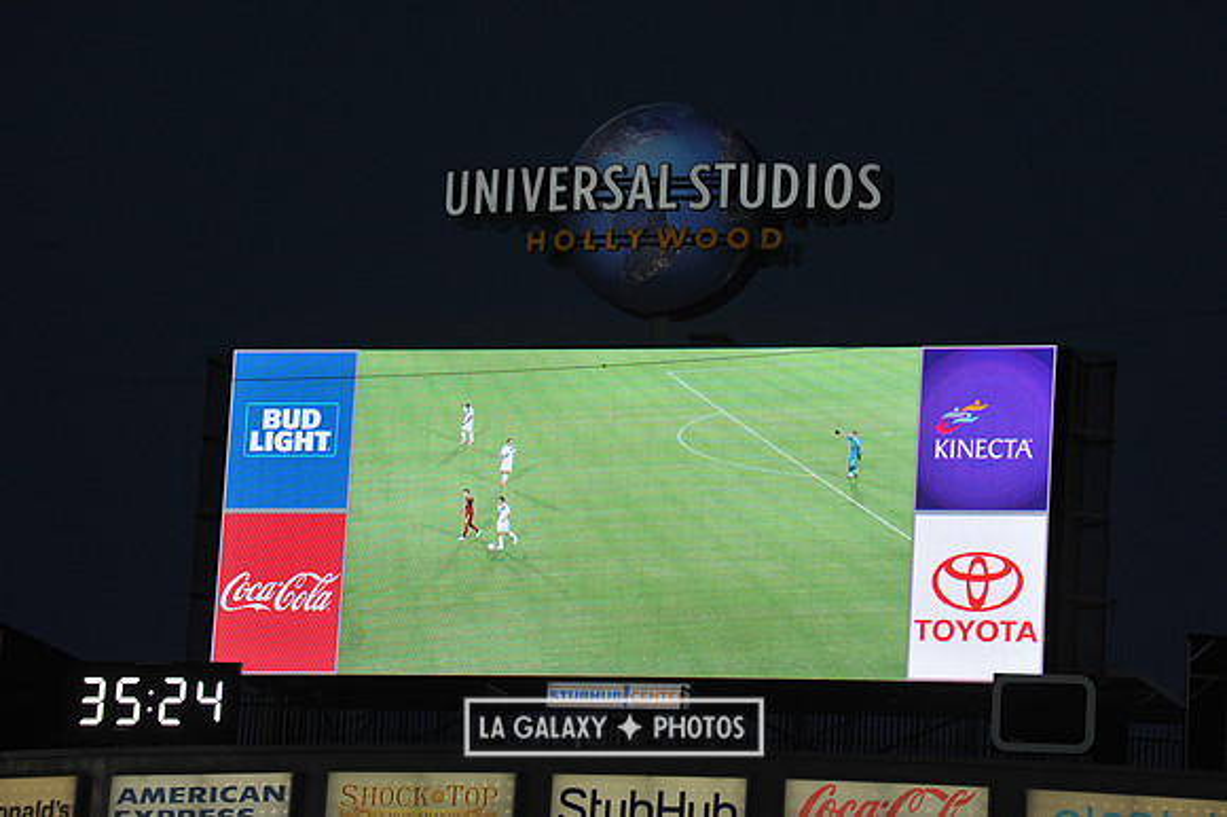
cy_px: 408
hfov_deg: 10.3
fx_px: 6813
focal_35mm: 200
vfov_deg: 6.9
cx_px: 614
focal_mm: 200
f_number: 10
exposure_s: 1/400
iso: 1250
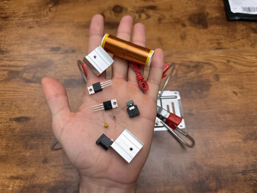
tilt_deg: -67.6
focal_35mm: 24
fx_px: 178
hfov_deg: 71.6
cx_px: 128
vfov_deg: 56.8
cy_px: 96
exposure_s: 1/60
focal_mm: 6.76
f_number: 1.78
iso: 250
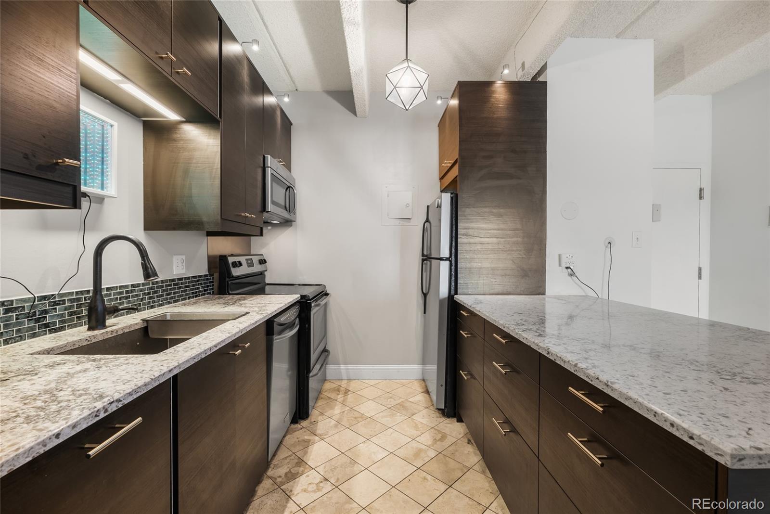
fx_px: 342
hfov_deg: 96.7
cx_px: 385
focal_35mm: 16
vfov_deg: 73.8
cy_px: 257
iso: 200
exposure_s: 1.6
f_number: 8
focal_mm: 16
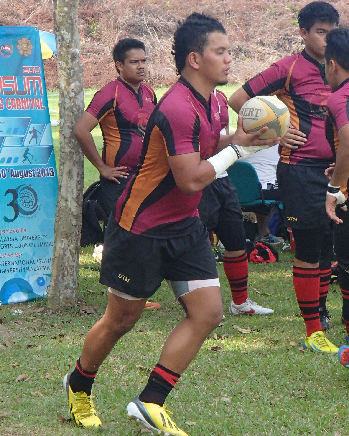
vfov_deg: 13.2
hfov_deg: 10.6
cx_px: 174
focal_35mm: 146
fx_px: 1886
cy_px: 218
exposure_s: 1/500
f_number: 5.9
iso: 640
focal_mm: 25
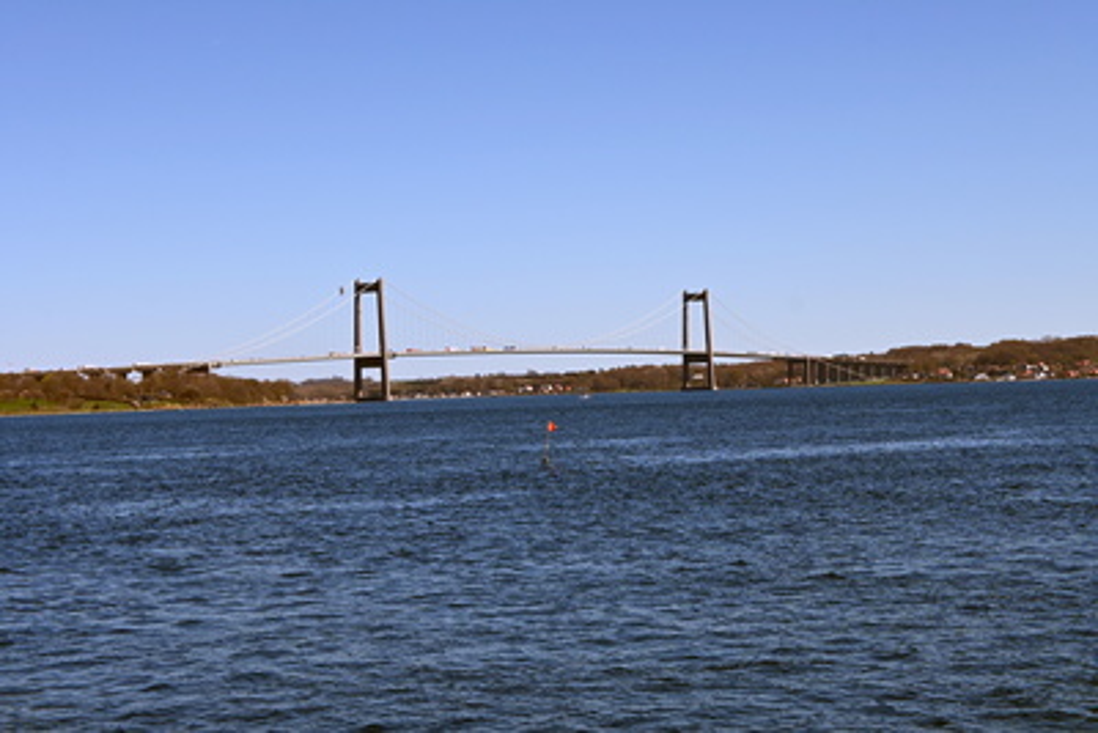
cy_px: 366
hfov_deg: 27.0
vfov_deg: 18.2
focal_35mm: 75
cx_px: 549
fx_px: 2288
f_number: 8
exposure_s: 1/500
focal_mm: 50
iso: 100
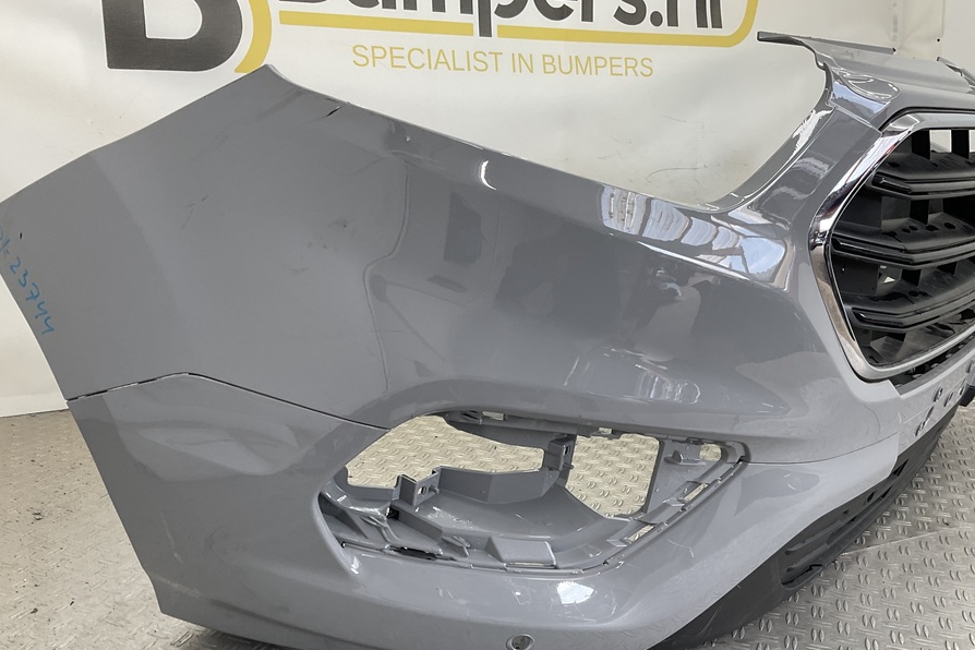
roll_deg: -2.6
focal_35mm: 34
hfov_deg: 55.8
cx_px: 485
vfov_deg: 38.7
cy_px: 392
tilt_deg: -16.1
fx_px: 921
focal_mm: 3
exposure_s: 1/100
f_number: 1.8
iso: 25
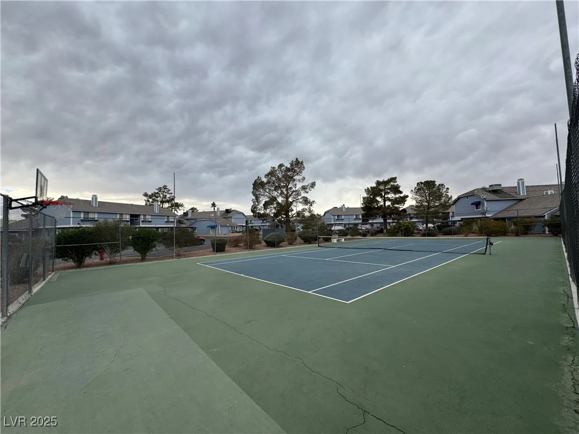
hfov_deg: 102.1
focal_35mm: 14
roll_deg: +1.1
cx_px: 290
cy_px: 217
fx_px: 234
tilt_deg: +3.4
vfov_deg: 85.7
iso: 40
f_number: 2.2
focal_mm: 2.22
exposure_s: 1/561
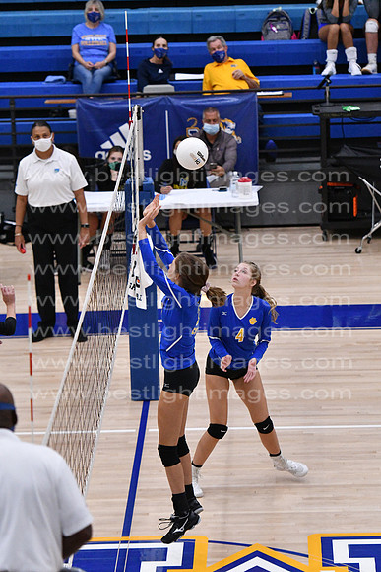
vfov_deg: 11.2
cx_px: 190
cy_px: 286
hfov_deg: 7.5
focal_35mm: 183
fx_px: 2903
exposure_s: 1/1250
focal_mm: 122
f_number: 3.2
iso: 6400
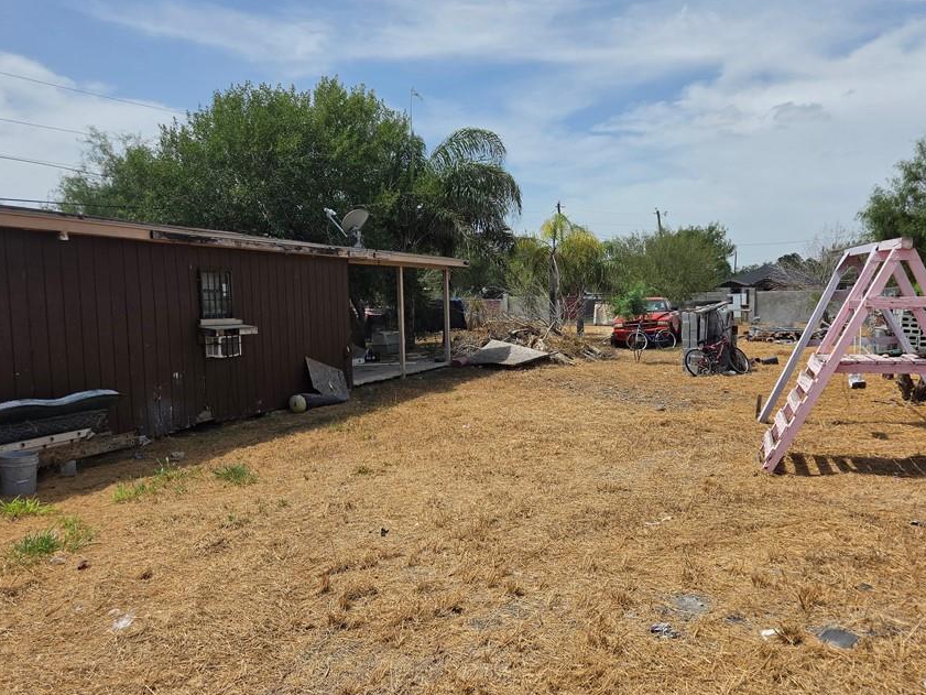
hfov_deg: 63.2
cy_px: 354
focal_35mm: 28
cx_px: 523
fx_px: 749
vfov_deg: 49.8
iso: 80
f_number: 1.8
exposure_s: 1/5717
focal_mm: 5.4
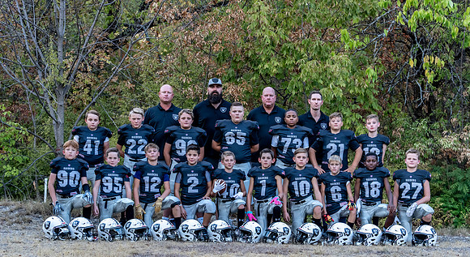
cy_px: 170
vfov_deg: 13.6
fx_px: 1072
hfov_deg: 24.7
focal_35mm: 87
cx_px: 233
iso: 1000
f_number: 4.5
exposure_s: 1/320
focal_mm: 72
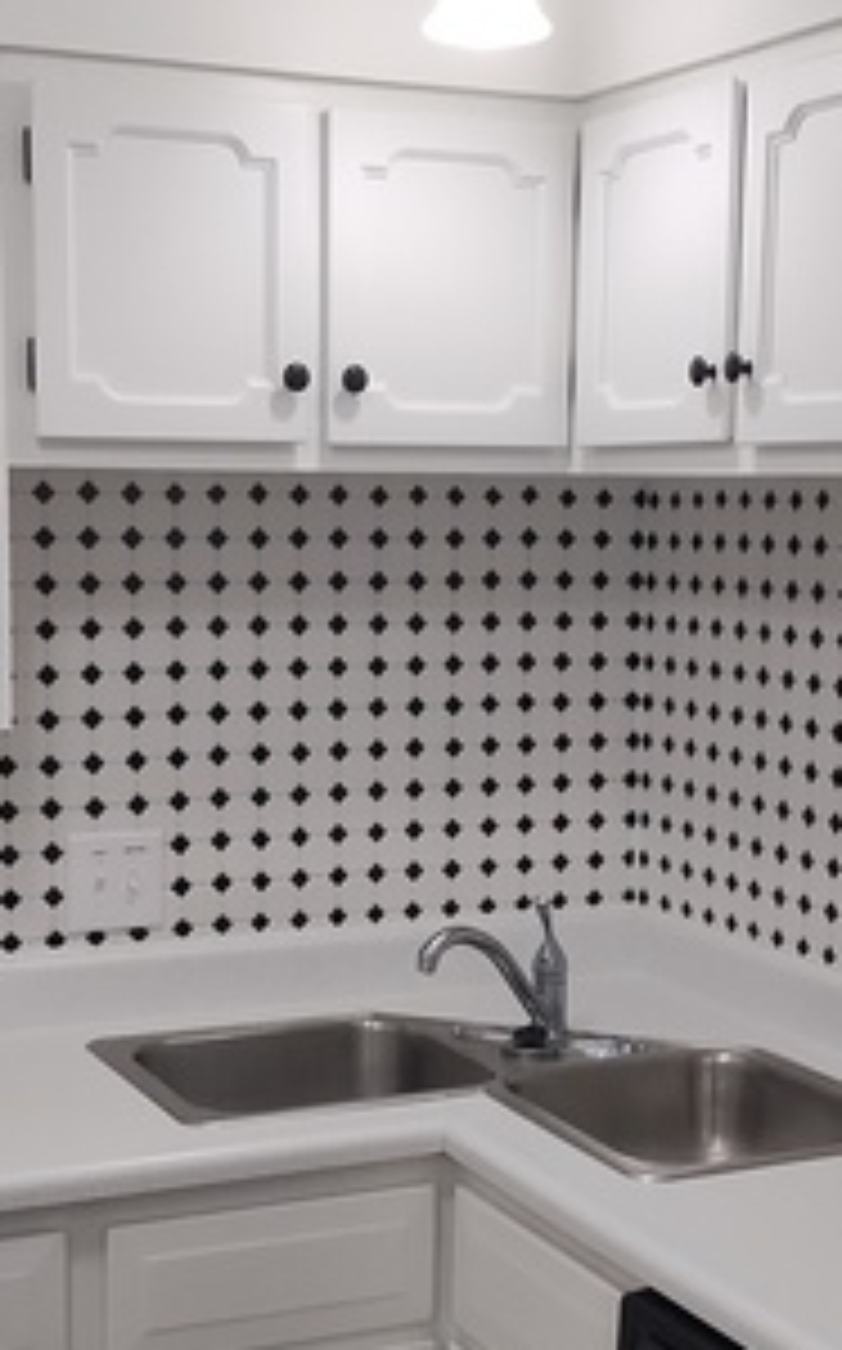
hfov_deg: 22.0
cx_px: 398
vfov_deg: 34.4
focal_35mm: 59
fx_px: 2170
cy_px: 850
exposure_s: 1/120
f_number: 1.7
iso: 101
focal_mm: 4.71
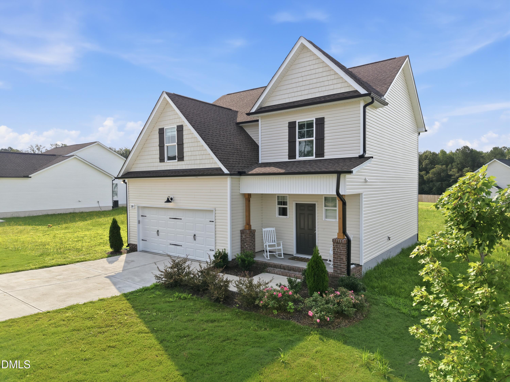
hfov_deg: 71.6
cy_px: 191
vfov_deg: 56.8
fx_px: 354
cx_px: 255
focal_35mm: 24
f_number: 1.8
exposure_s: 1/1600
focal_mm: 8.7
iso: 100
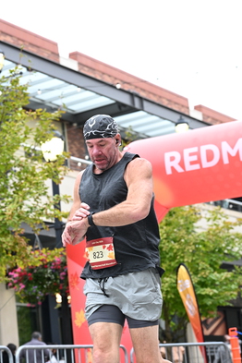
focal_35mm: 98
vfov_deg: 20.8
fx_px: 988
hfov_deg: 13.9
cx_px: 85
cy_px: 215
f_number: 4
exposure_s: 1/640
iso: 2000
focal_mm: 70
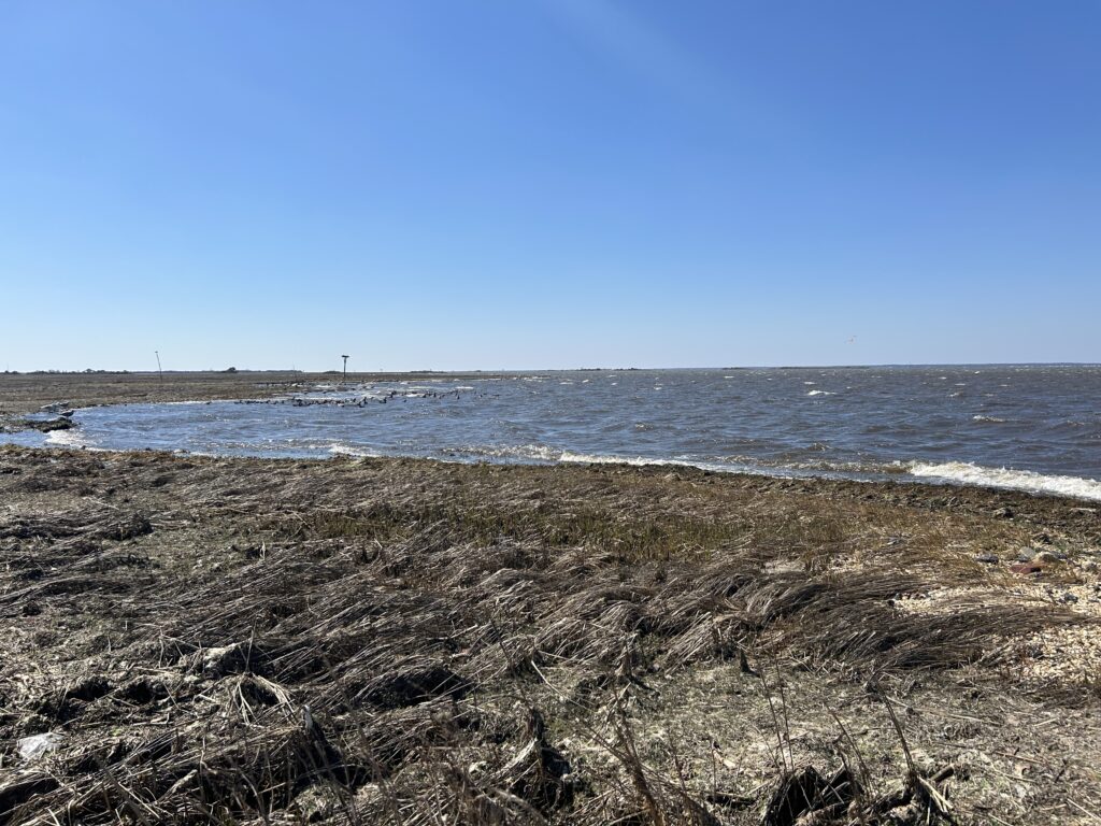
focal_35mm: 26
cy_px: 413
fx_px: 827
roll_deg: +0.2
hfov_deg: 67.3
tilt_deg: -3.5
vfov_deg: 53.1
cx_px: 550
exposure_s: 1/6211
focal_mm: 5.7
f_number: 1.5
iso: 50
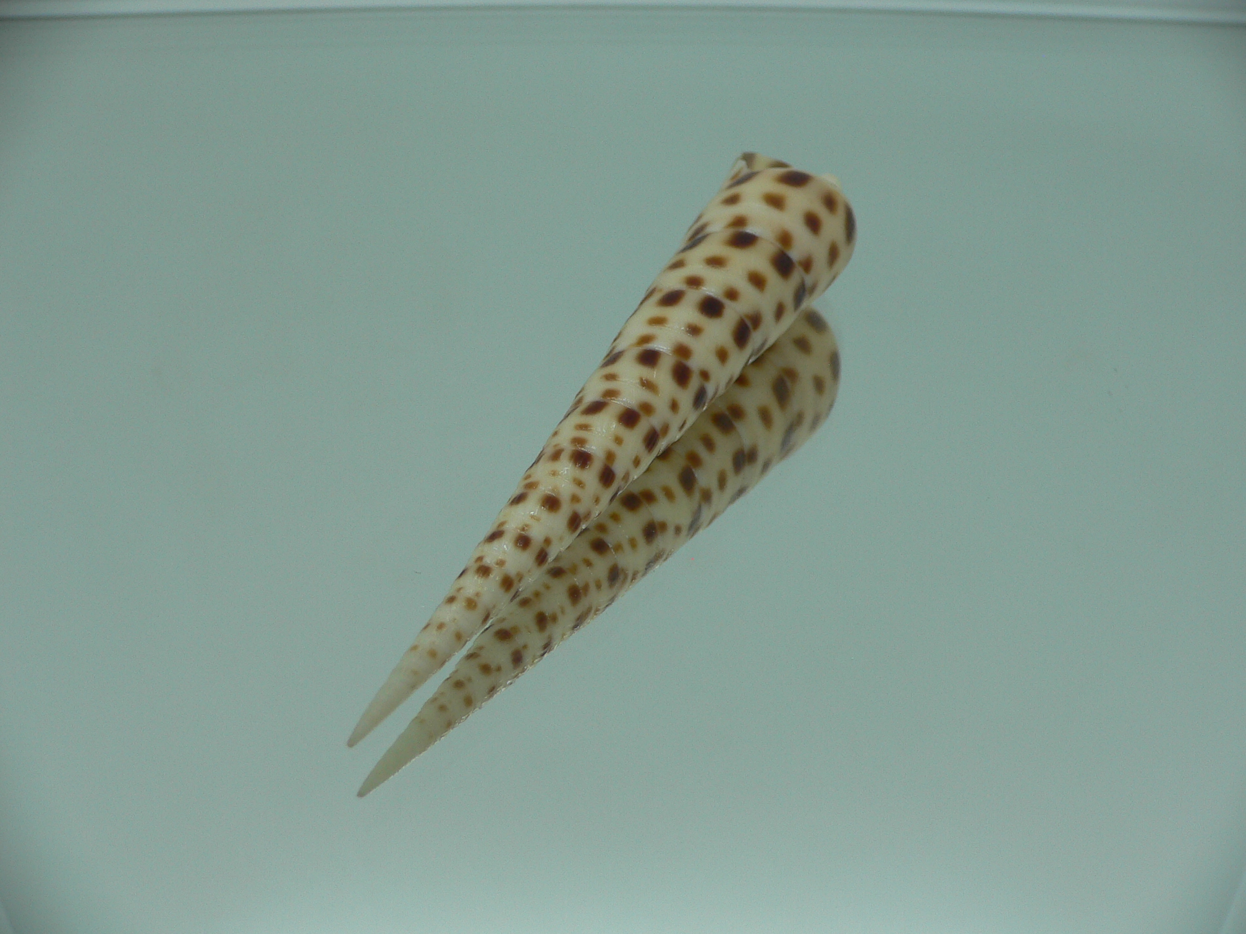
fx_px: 1260
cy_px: 467
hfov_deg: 52.6
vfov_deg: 40.7
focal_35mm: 35
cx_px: 623
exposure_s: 1/60
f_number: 2.8
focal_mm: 4.6
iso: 80
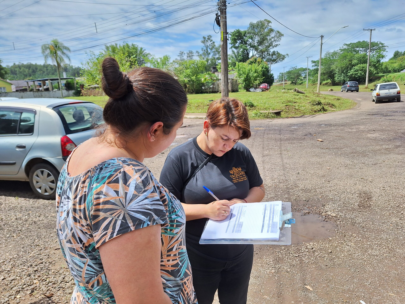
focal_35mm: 23
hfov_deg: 73.9
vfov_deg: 58.9
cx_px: 202
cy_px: 152
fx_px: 269
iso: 40
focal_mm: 5.54
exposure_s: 1/2012
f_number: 1.8
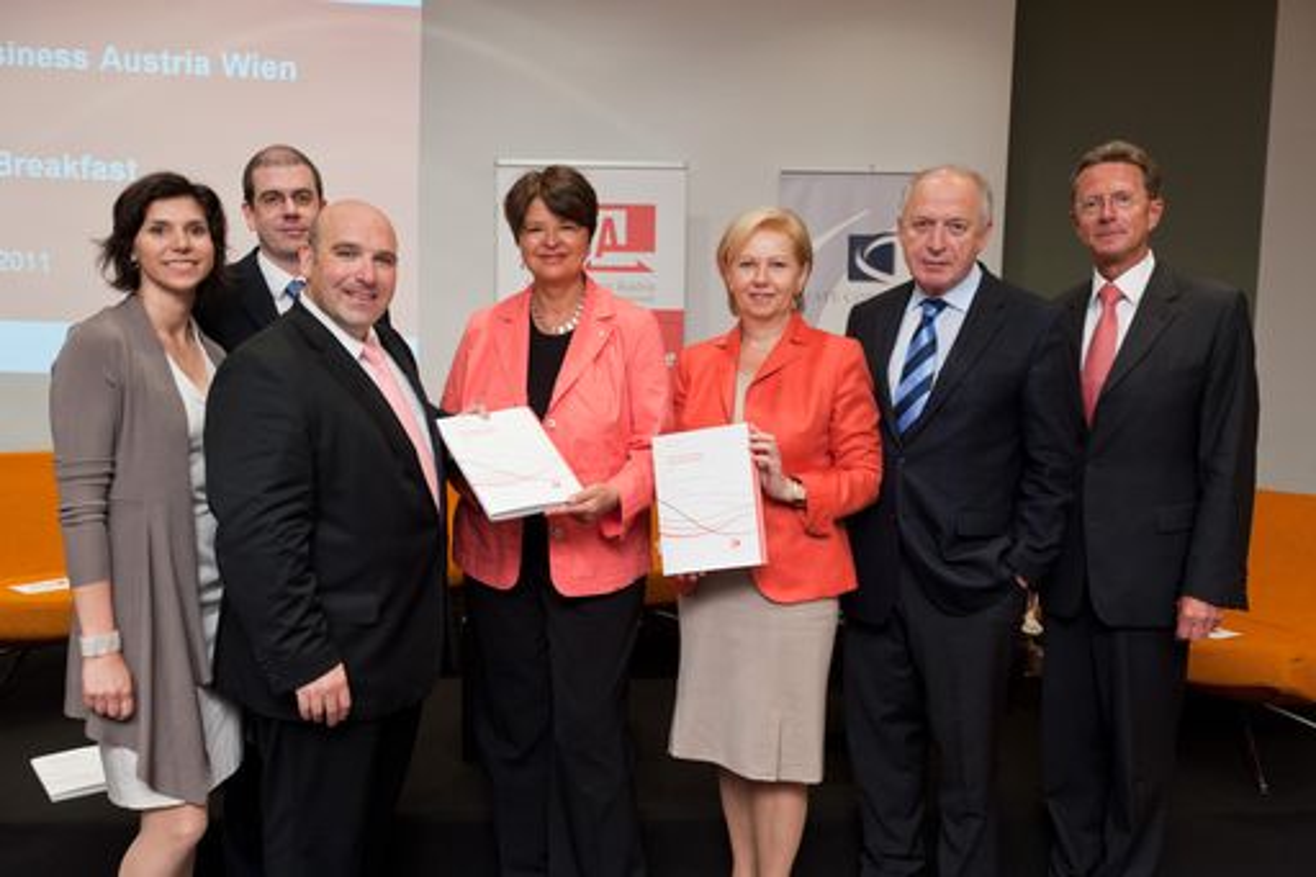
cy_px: 438
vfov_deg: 41.1
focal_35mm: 32
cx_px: 658
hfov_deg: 58.7
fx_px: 1169
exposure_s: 1/30
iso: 1600
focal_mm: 32
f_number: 5.6
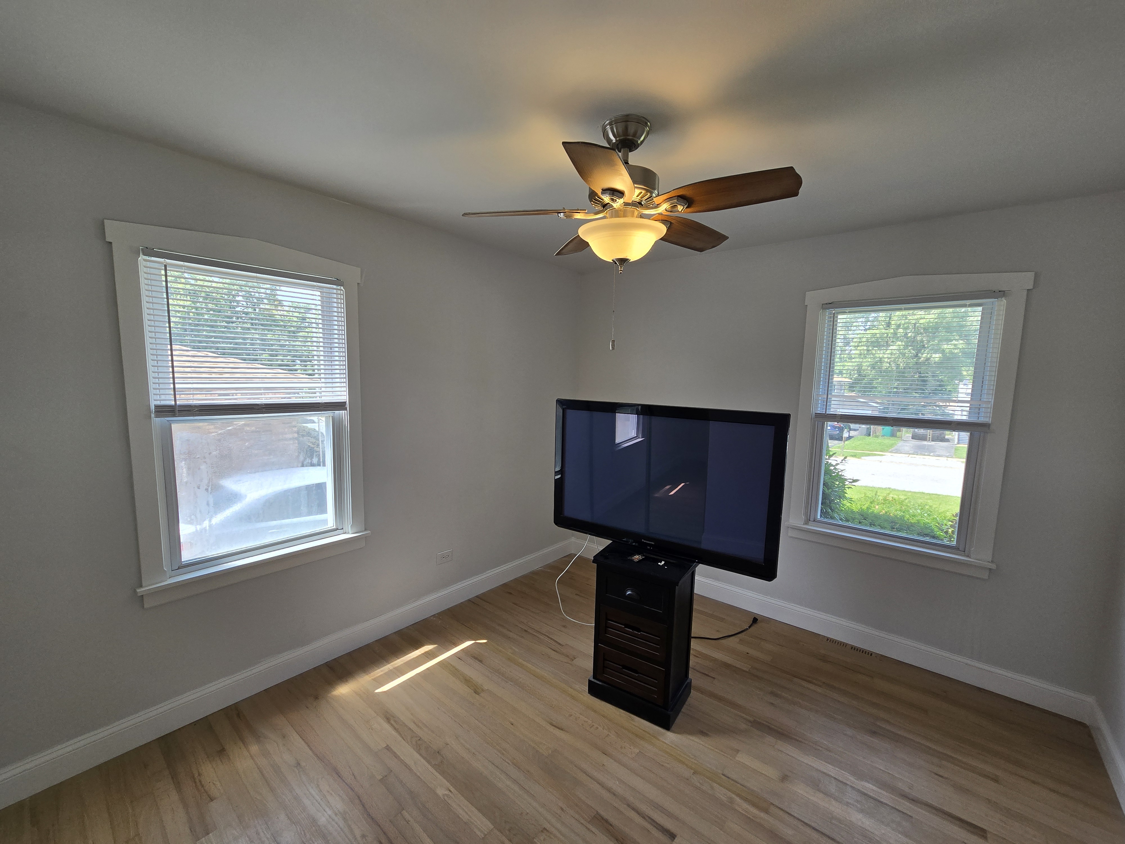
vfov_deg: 89.9
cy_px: 422
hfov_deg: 106.2
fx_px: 422
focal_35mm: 13
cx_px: 562
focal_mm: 2.2
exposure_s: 1/183
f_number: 2.2
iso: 50
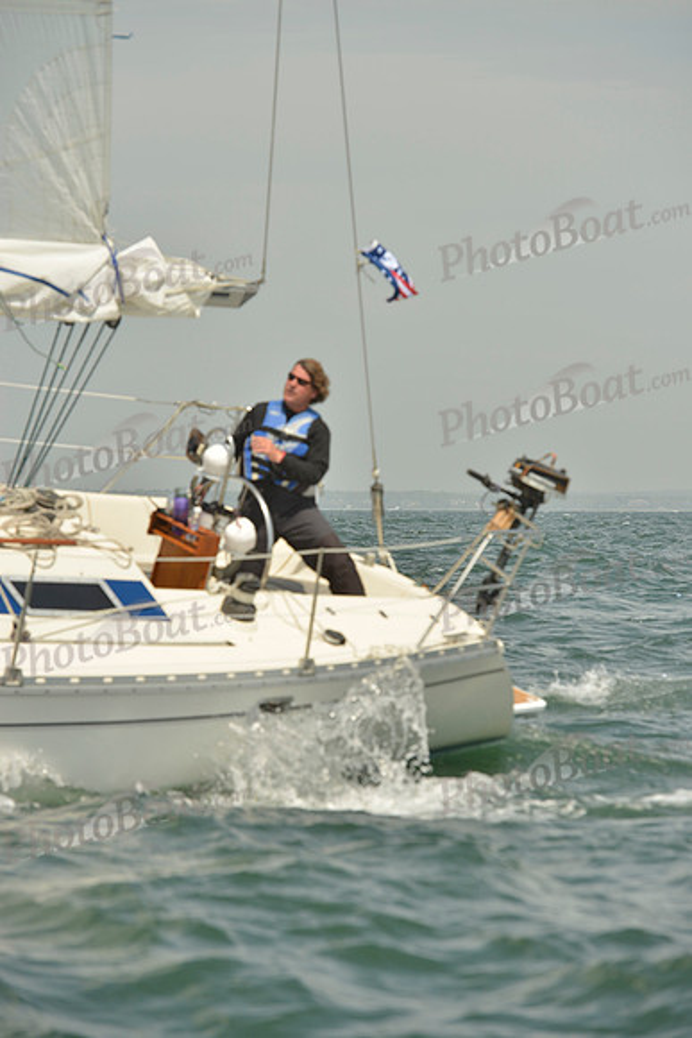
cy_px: 519
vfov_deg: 13.7
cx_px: 346
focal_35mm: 150
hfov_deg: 9.2
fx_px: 4322
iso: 200
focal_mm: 150
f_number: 8
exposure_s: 1/1250
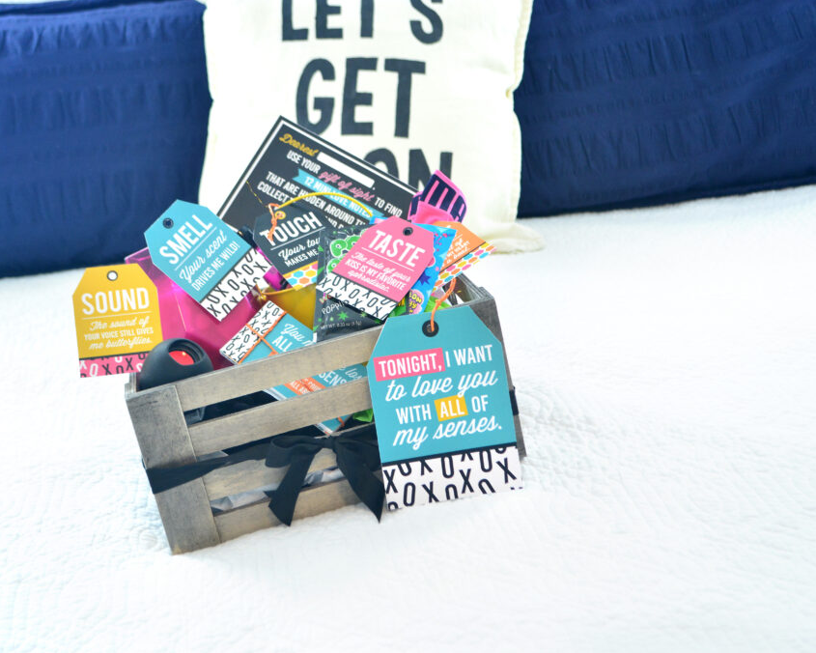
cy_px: 329
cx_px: 408
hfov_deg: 32.5
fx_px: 1401
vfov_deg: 26.2
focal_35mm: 58
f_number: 5
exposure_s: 1/50
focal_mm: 34
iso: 1000
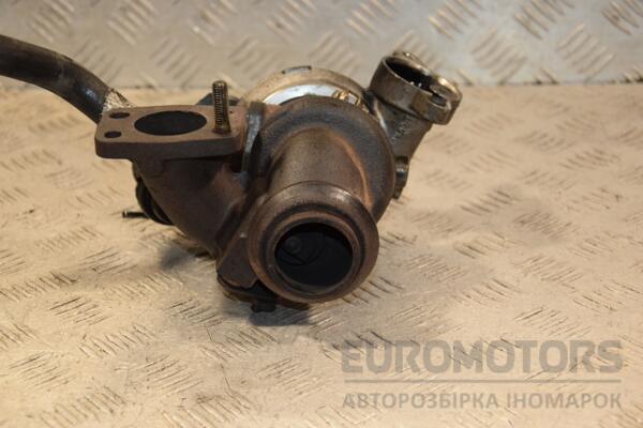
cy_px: 214
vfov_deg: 18.2
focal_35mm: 75
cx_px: 322
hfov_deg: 27.0
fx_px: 1339
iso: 800
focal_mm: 50
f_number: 5
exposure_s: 1/200
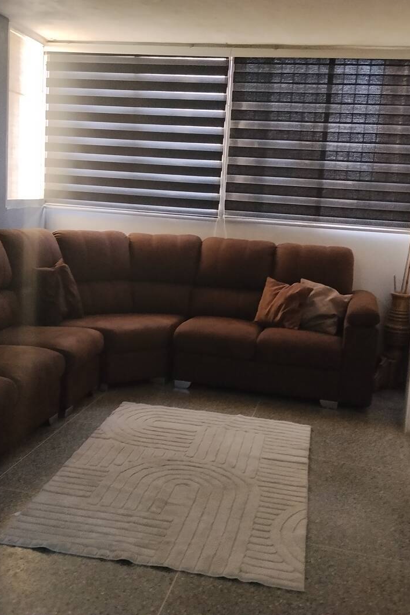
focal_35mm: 41
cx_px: 189
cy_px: 304
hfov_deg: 32.6
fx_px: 700
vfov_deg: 47.4
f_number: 1.8
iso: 250
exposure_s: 1/33
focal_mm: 4.22
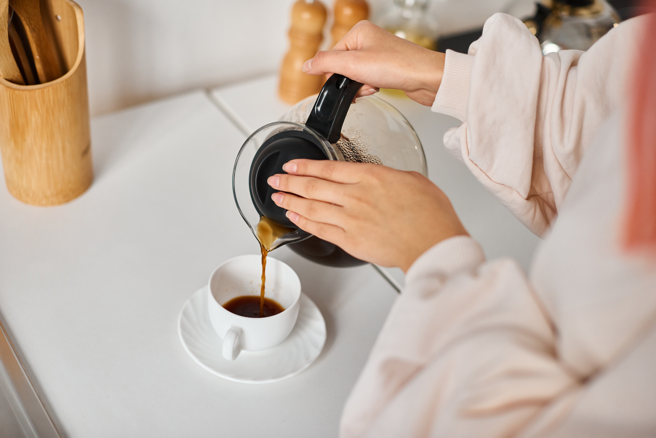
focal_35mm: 50
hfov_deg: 39.6
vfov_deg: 27.0
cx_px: 328
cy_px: 219
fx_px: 911
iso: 400
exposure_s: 1/200
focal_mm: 50
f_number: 2.2
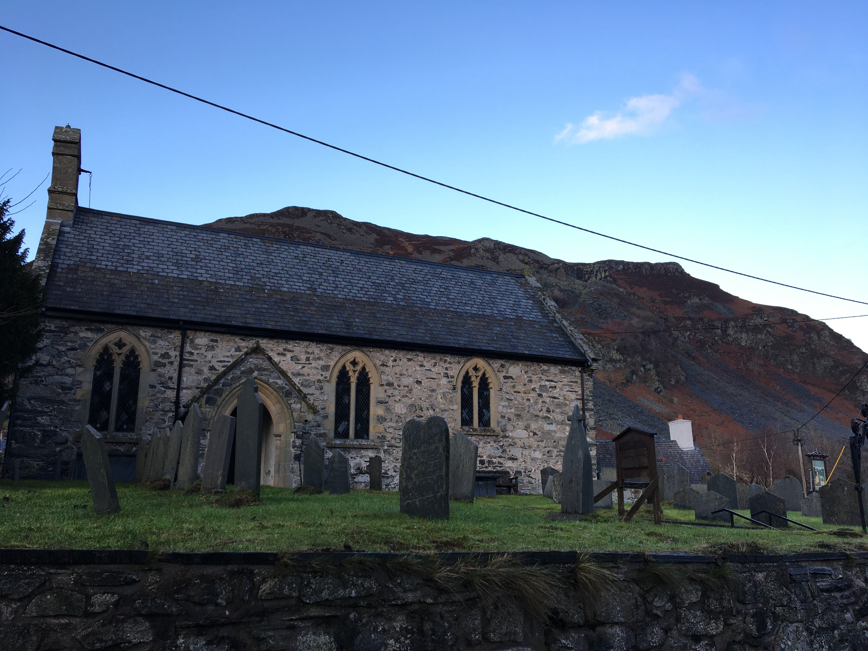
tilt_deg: +14.4
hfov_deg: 61.7
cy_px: 326
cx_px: 434
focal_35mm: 29
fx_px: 727
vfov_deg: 48.2
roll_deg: -0.3
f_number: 2.2
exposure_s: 1/110
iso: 25
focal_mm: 4.15
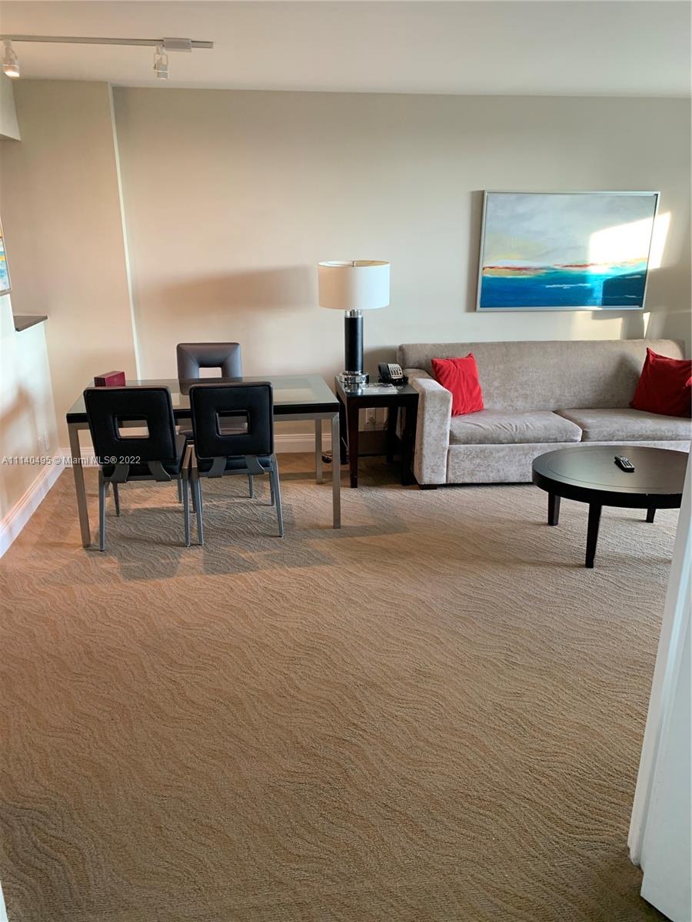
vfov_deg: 67.3
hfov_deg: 53.1
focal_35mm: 26
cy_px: 461
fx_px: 693
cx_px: 346
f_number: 1.8
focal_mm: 4.25
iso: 160
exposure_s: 1/60
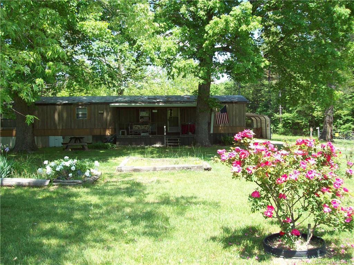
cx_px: 177
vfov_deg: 39.7
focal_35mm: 36
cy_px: 132
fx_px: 368
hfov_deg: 51.4
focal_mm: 6
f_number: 2.7
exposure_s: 1/311
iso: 80
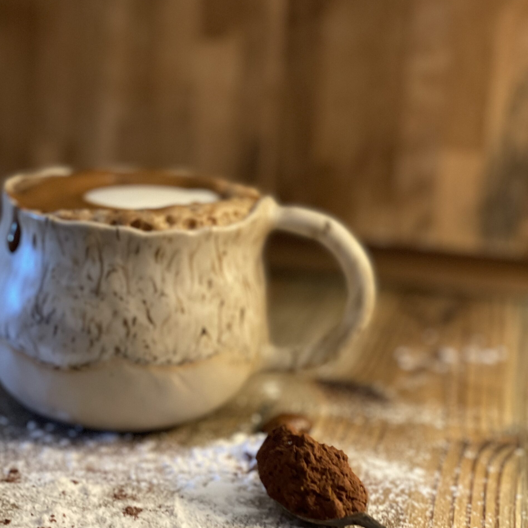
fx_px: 1312
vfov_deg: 22.7
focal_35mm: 76
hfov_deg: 22.8
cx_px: 262
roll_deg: -3.9
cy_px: 298
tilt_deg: -16.4
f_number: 2.2
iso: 400
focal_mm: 7.5
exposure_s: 1/20
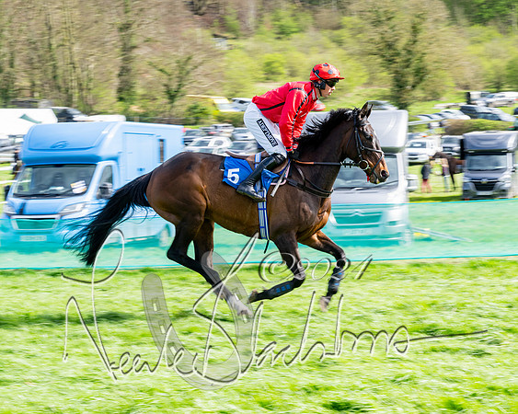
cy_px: 207
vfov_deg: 14.8
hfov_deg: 18.5
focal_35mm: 104
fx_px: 1589
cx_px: 236
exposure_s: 1/160
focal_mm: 92
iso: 200
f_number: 11
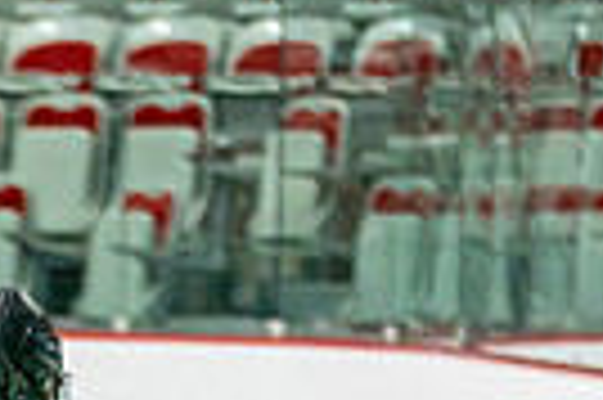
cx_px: -233
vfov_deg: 1.5
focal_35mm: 927
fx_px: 15508
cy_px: 962
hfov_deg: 2.2
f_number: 3.2
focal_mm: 140
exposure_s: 1/640
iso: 400
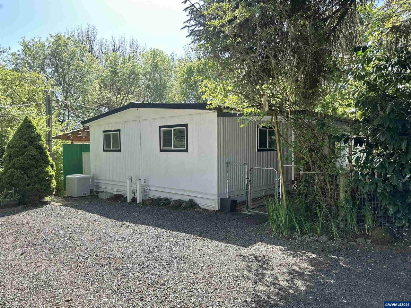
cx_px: 206
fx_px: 285
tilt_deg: -2.3
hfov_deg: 71.6
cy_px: 154
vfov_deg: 56.8
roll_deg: +0.1
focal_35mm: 24
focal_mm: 6.86
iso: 80
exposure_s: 1/659
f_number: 1.78
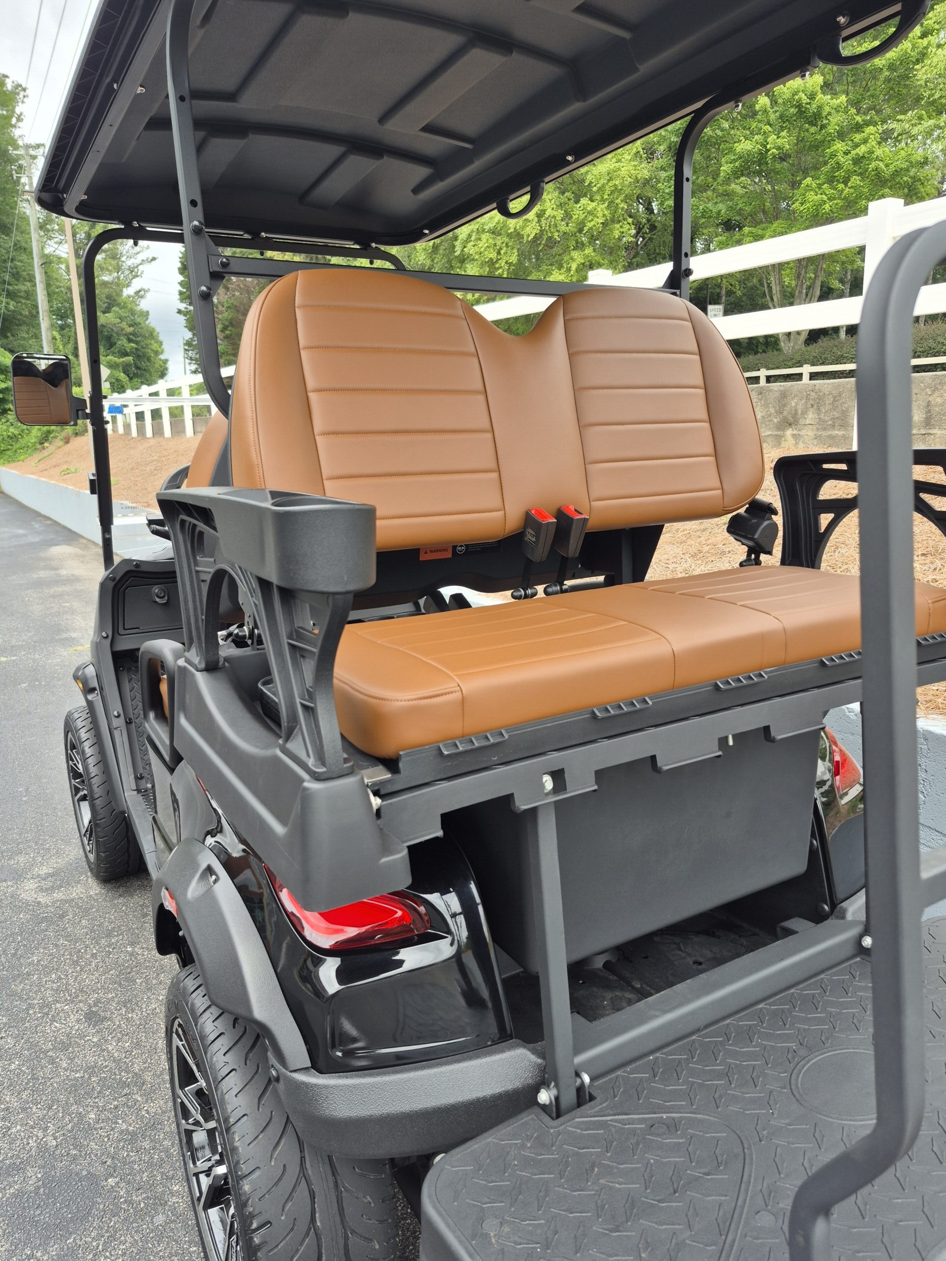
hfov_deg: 58.9
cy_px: 630
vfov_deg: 73.9
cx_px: 473
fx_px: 838
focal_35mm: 23
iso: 25
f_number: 1.8
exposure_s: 1/582
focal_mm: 5.4
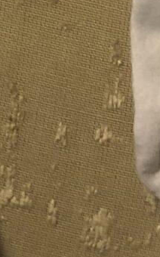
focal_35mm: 179
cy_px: -252
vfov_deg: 10.7
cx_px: 252
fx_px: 1251
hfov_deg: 7.2
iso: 50
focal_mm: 3.99
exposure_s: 1/15
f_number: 1.8
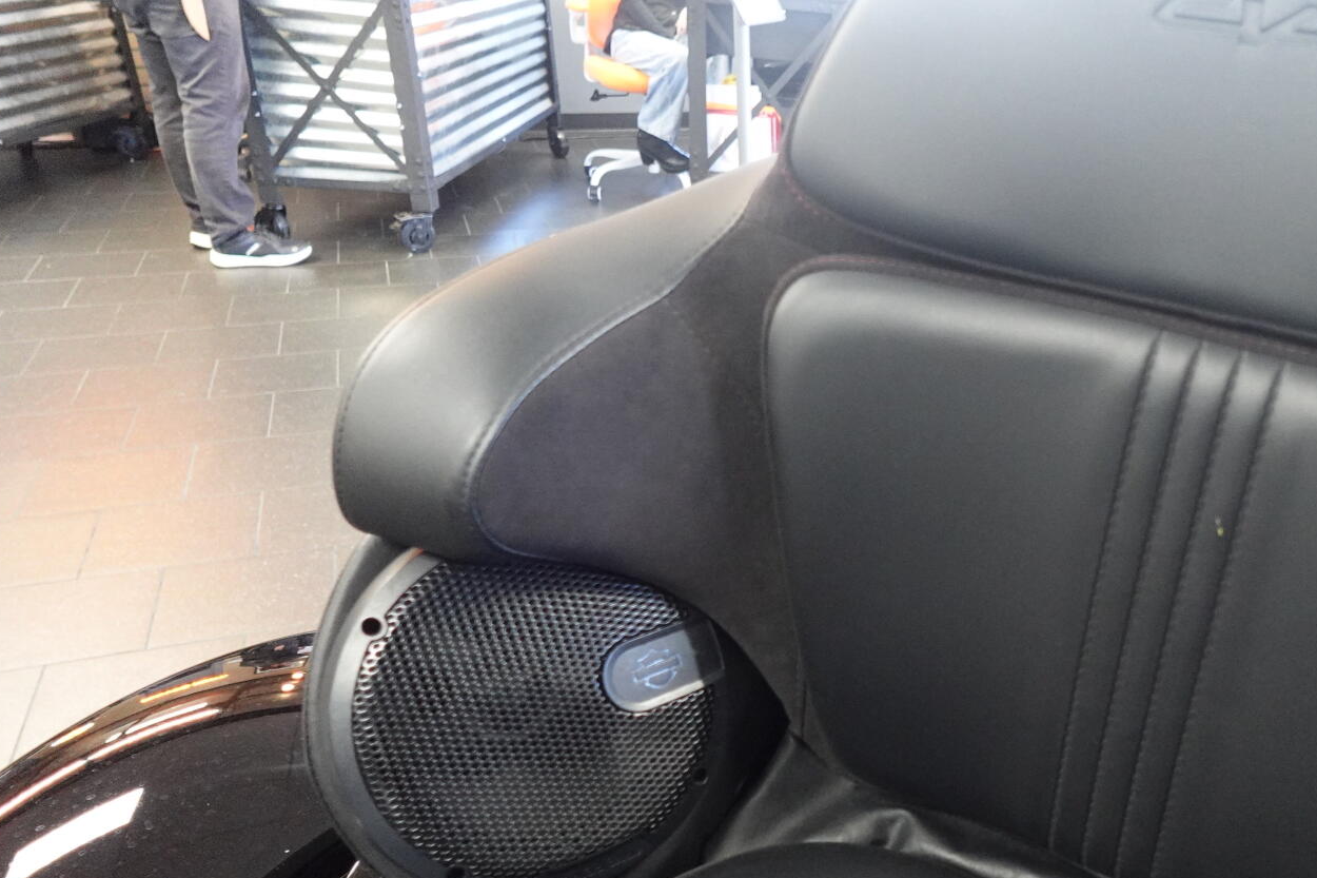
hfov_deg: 56.7
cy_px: 542
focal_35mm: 32
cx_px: 937
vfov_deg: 40.8
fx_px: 1170
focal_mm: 7.6
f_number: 2
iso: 1600
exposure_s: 1/80
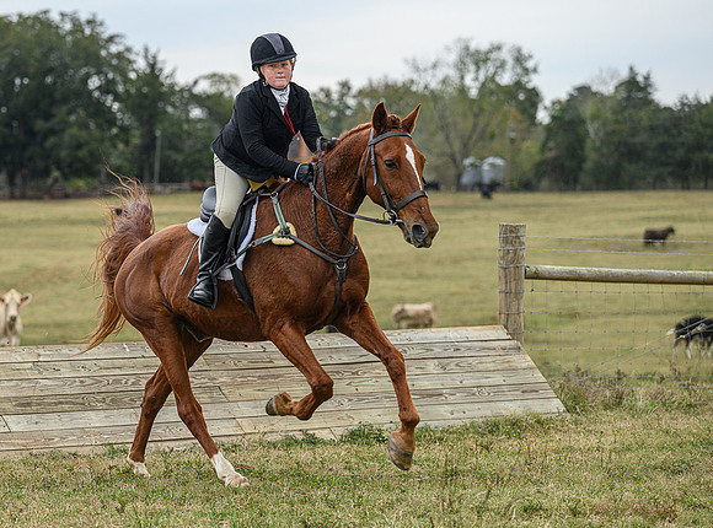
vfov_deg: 9.7
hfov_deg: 13.0
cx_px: 267
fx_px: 3130
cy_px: 274
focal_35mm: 153
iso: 500
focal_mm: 120
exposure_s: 1/800
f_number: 3.5
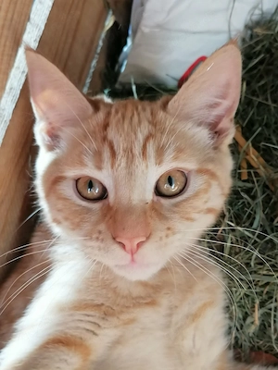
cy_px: 185
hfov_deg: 29.1
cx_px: 139
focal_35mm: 50
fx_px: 535
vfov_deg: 38.2
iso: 200
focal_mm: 4.75
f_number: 1.8
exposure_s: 1/50
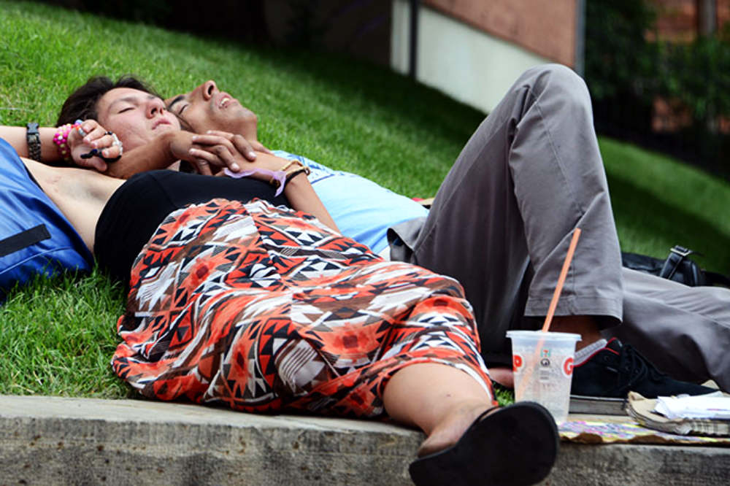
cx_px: 365
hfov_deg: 13.7
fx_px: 3040
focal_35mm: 150
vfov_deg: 9.1
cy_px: 243
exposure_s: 1/320
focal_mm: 150
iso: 400
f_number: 6.3
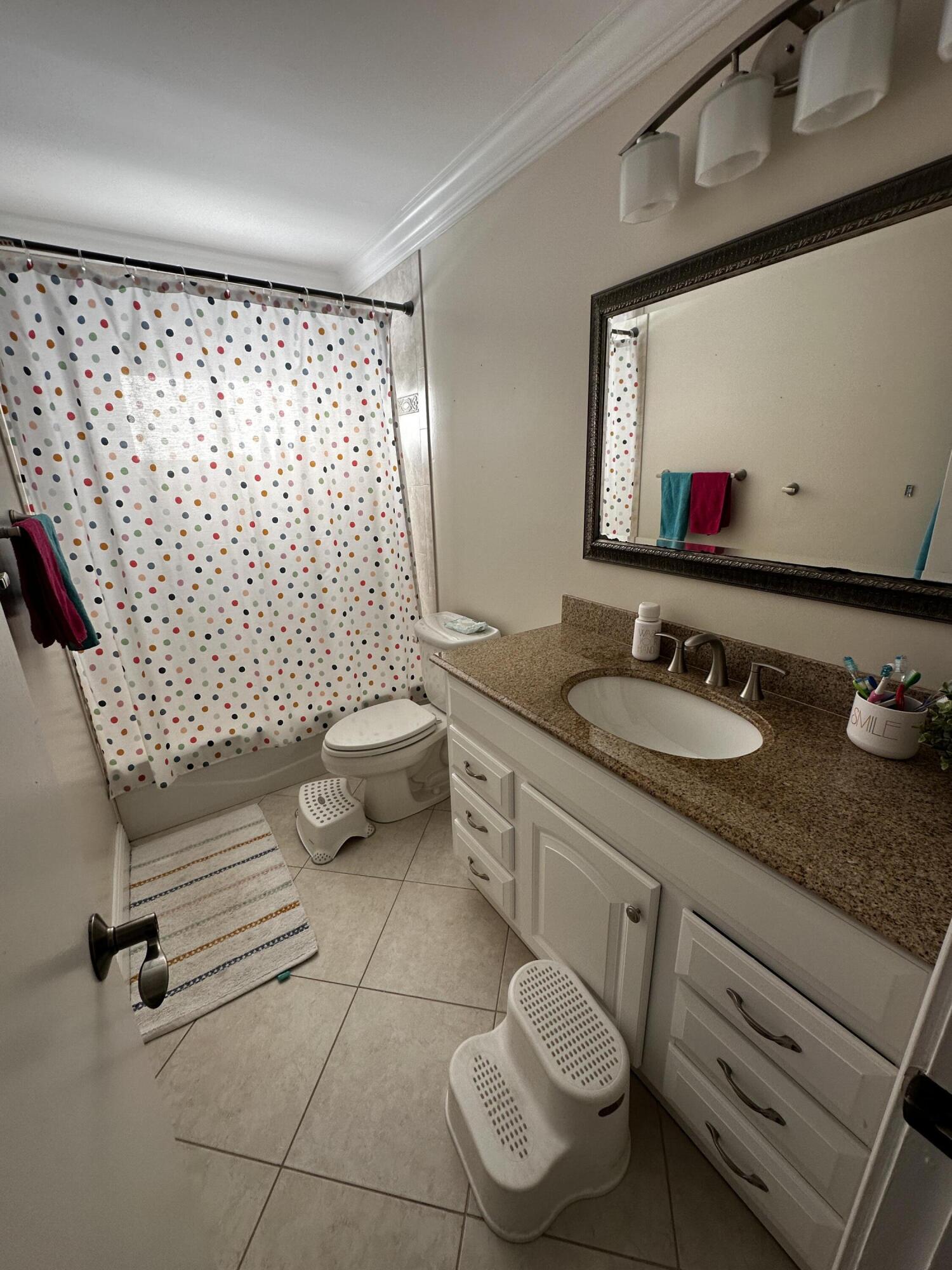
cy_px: 635
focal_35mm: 14
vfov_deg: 102.1
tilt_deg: -16.9
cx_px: 476
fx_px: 513
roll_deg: +1.1
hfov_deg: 85.7
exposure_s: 1/99
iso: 64
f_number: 2.2
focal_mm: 2.22
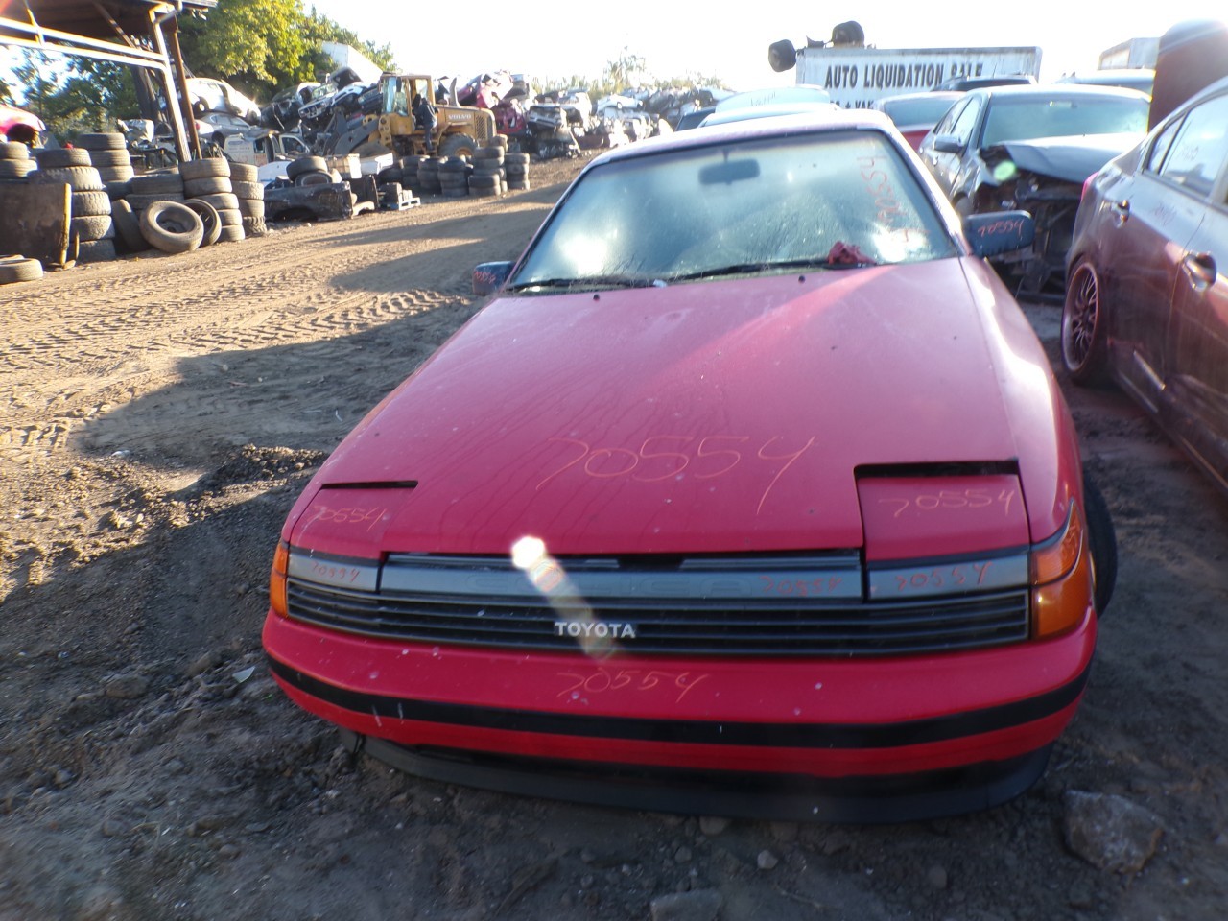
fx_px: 851
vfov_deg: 56.8
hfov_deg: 71.6
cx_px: 614
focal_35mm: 24
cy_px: 460
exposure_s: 1/85
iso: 100
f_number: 4.4
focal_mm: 4.3
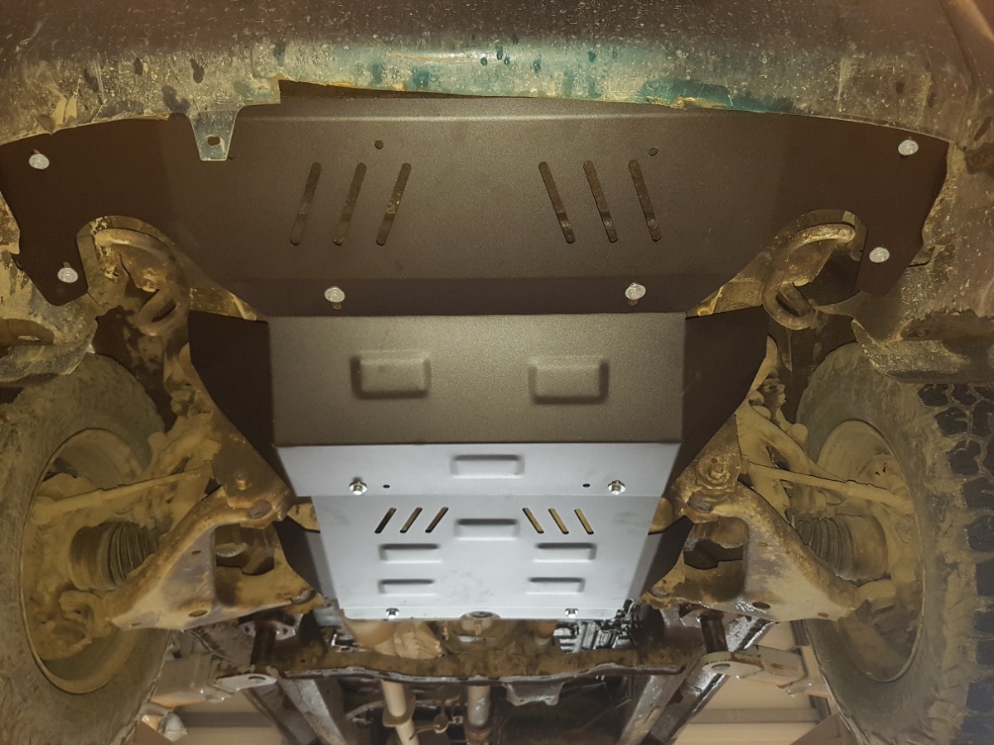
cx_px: 497
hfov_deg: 67.3
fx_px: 747
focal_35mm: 26
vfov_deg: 53.1
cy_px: 372
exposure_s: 1/25
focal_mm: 4.2
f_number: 1.7
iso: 200
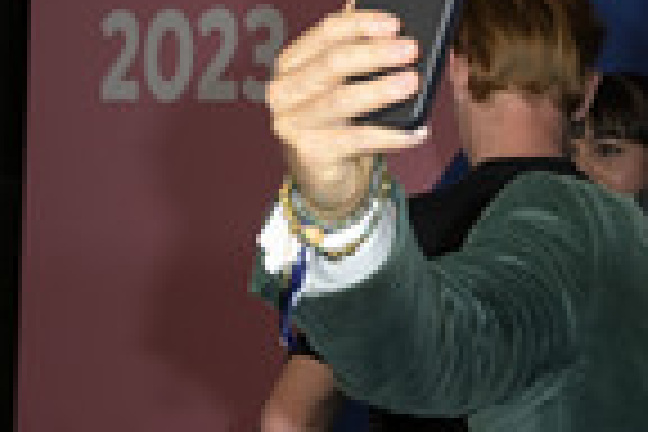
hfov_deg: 12.4
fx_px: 2934
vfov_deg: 8.4
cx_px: 736
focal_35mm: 163
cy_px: 320
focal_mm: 52
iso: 800
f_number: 5.6
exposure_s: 1/250
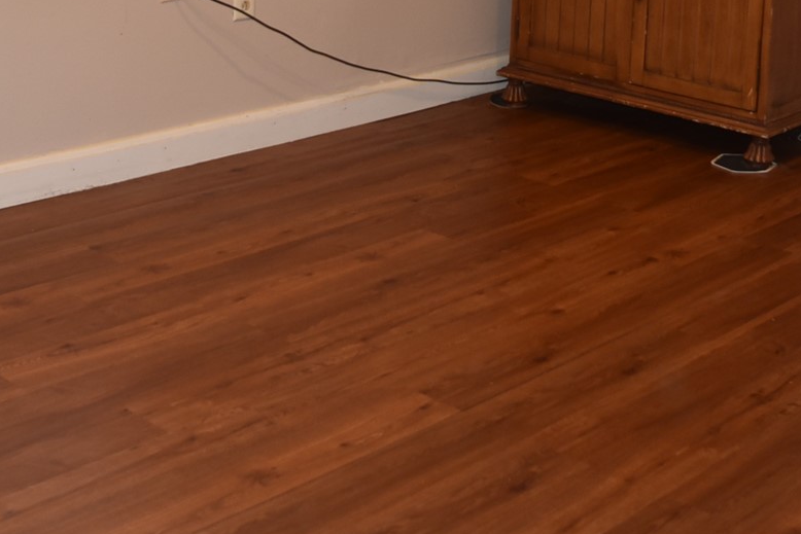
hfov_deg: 29.9
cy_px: -166
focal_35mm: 67
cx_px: 508
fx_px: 1491
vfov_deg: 18.8
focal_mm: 24
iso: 800
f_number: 5
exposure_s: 1/100
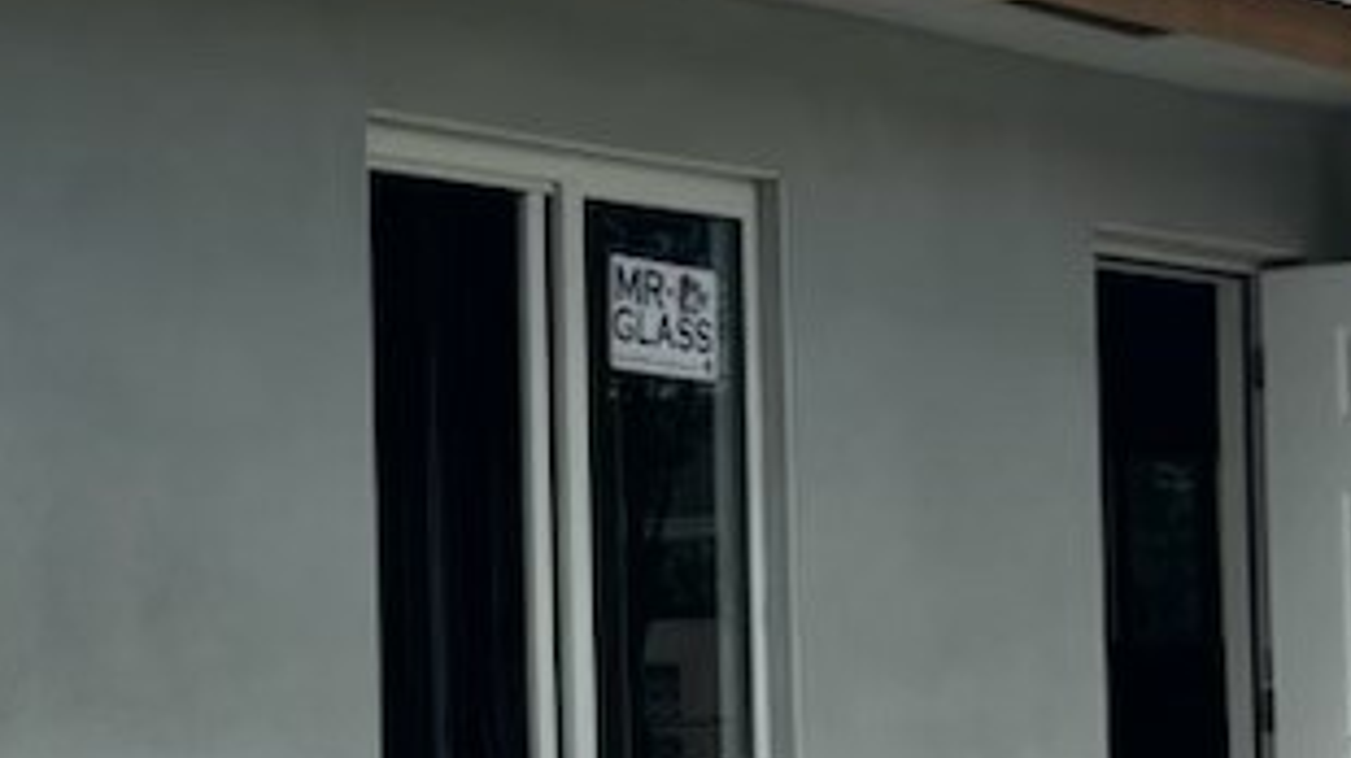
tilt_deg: +1.0
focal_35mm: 108
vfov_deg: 11.2
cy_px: 566
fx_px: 3867
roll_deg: +1.3
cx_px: 366
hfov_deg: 19.7
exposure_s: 1/7092
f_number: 1.78
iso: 80
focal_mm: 6.76
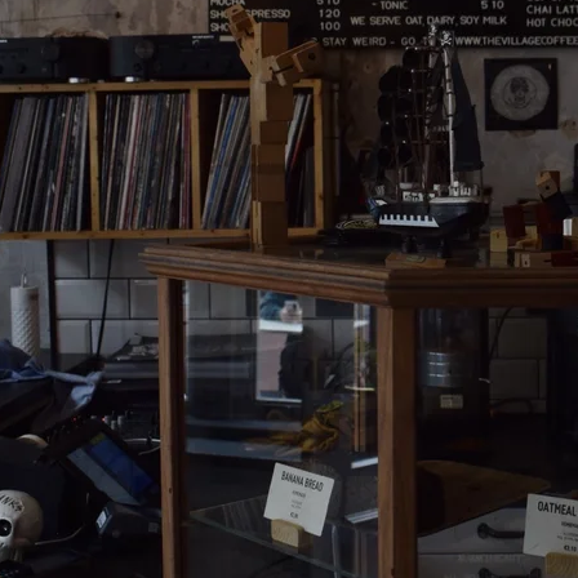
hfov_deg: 25.7
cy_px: 183
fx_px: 1247
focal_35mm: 66
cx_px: 445
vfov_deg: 25.9
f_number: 4.5
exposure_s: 1/50
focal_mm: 18
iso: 100
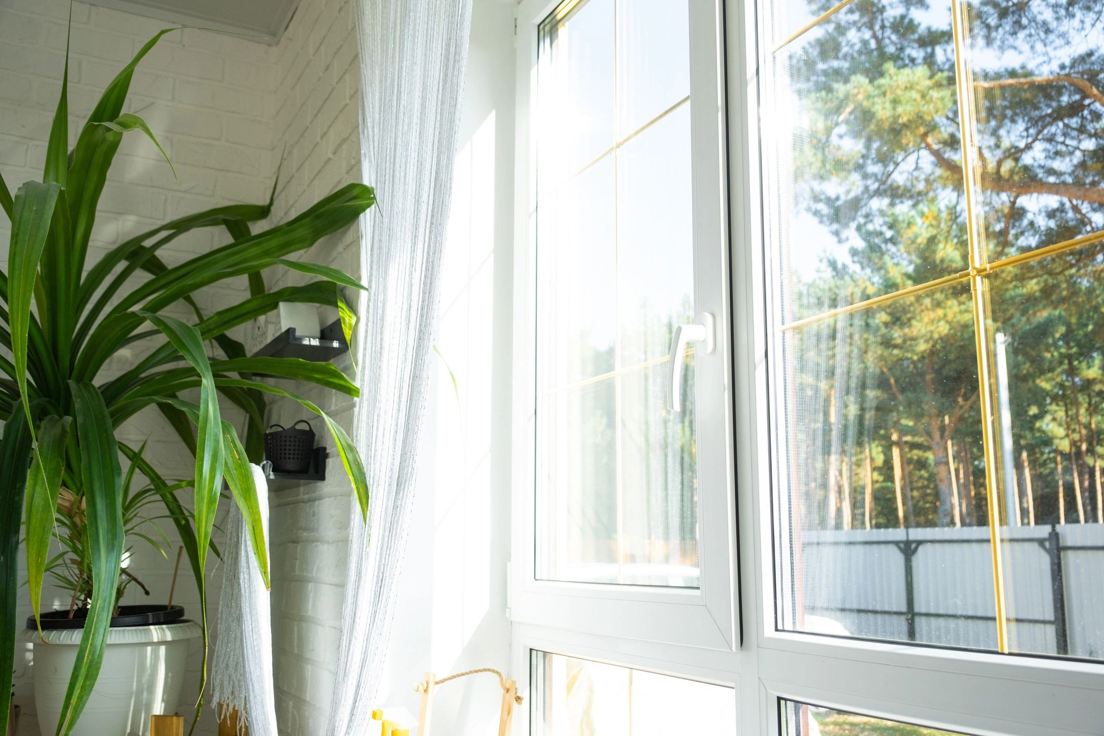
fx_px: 981
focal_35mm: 32
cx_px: 552
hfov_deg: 58.7
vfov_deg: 41.1
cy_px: 368
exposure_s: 1/160
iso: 160
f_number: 4
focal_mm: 21.2
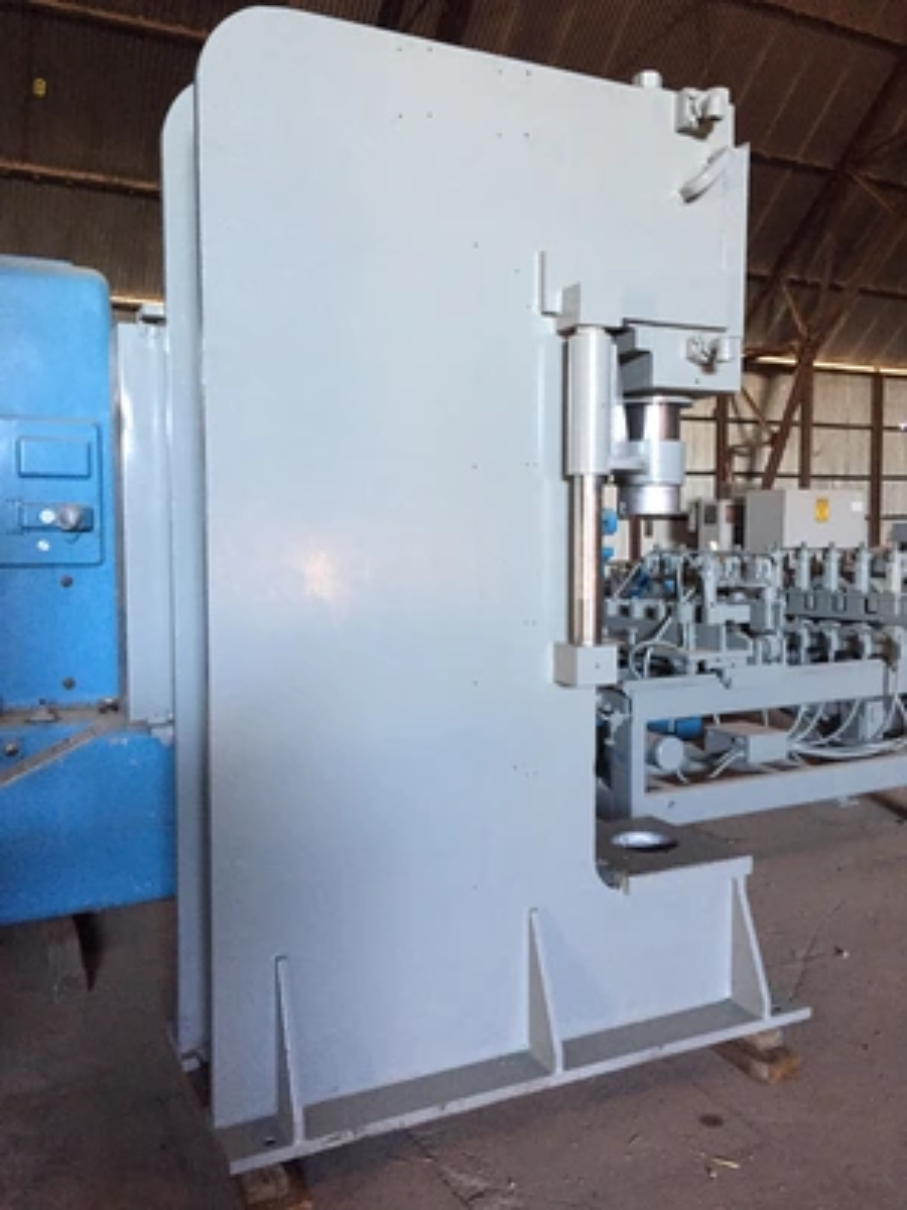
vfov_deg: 61.7
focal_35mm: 29
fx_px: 1013
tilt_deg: -3.9
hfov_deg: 48.2
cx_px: 454
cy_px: 605
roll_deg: +0.9
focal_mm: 4.15
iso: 250
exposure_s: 1/17
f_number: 2.2
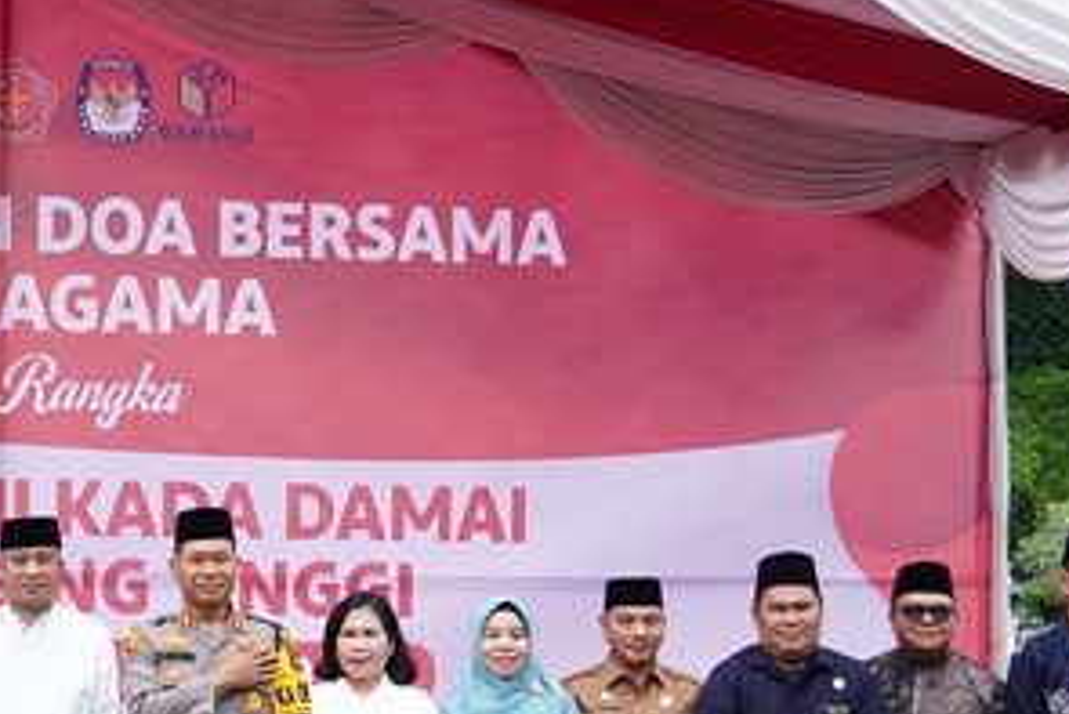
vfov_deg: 17.3
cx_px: 22
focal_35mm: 78
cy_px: 589
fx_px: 2317
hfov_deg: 24.9
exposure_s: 1/1250
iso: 500
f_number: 4
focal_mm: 24
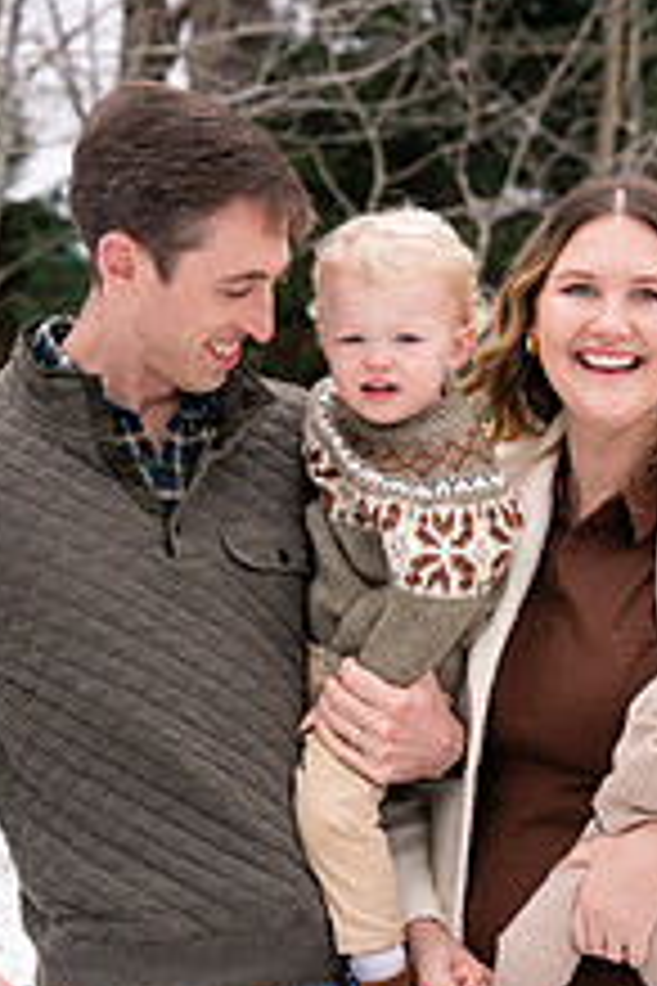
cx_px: 495
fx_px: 3203
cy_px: 698
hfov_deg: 11.7
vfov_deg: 17.4
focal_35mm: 117
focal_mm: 57
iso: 400
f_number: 4.5
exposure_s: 1/250
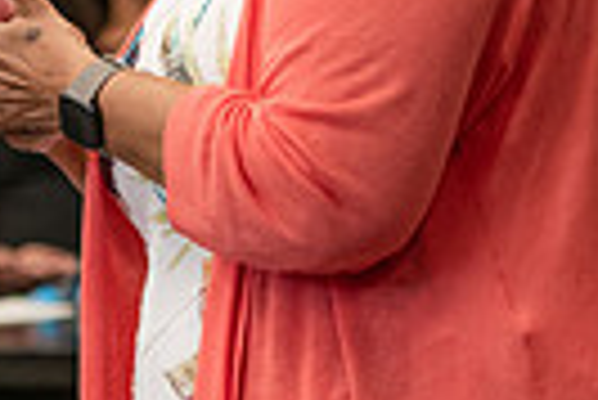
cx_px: 81
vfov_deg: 3.0
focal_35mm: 458
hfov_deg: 4.5
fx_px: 7616
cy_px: -43
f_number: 2.8
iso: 640
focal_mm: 105
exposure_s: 1/200
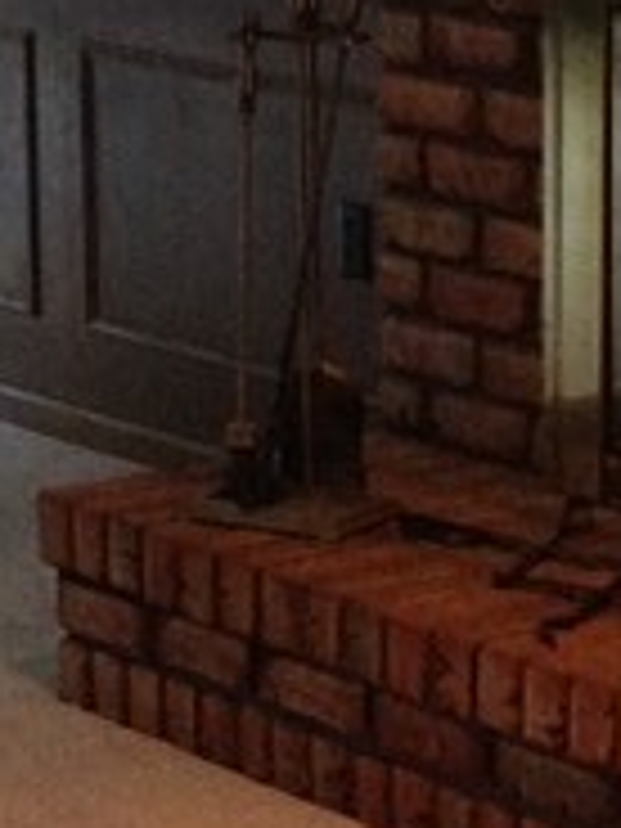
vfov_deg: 10.7
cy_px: 387
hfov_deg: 8.0
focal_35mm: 184
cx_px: -194
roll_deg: +0.3
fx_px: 4401
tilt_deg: -12.5
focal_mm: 4.12
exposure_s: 1/20
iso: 320
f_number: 2.4
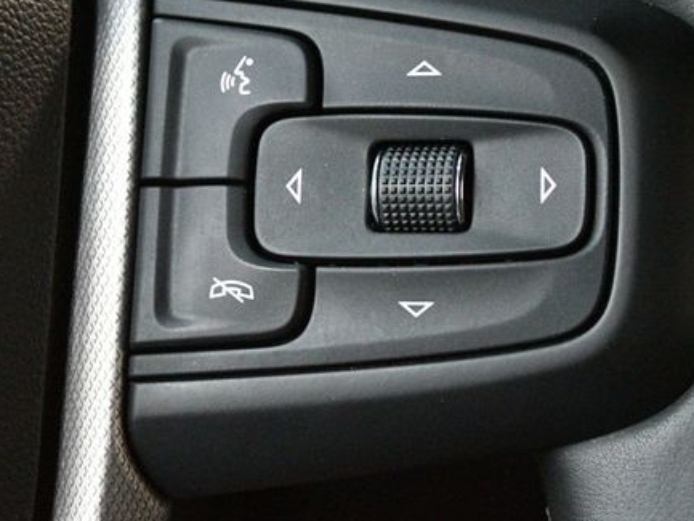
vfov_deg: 18.2
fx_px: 1624
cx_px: 426
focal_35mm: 81
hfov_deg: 24.1
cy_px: 205
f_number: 5
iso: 11400
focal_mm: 38
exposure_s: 1/60
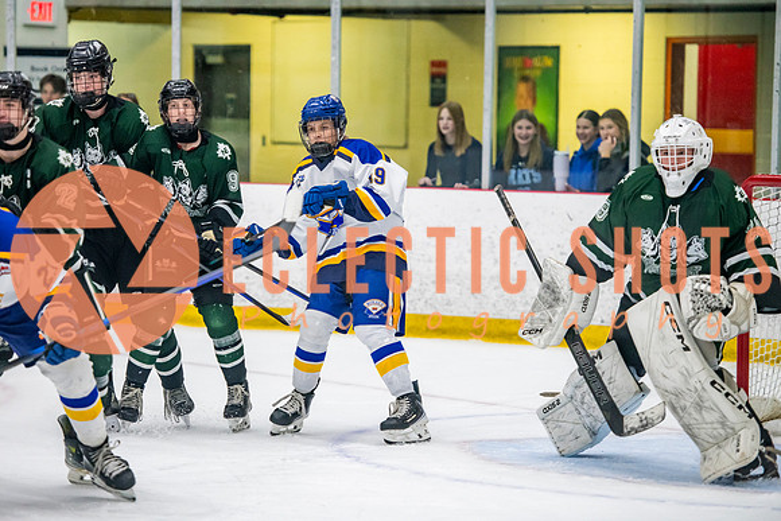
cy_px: 242
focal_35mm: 171
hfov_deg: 12.0
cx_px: 346
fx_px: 3702
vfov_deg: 8.1
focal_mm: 150
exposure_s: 1/640
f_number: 3.2
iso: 2000
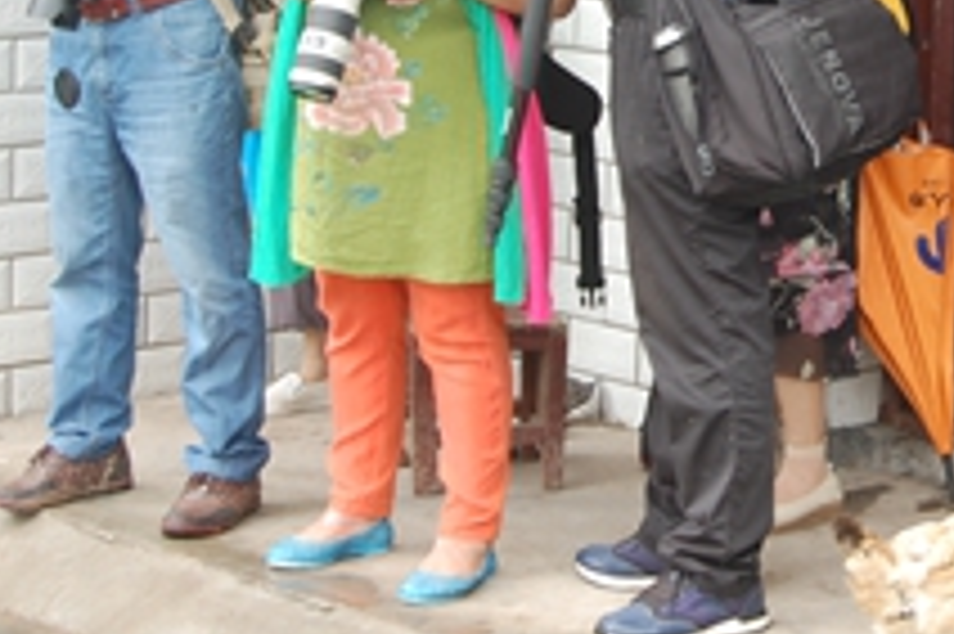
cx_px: 909
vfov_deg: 11.3
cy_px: -4
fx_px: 3177
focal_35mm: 120
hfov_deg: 16.8
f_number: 8
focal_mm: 34
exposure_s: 1/60
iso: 400
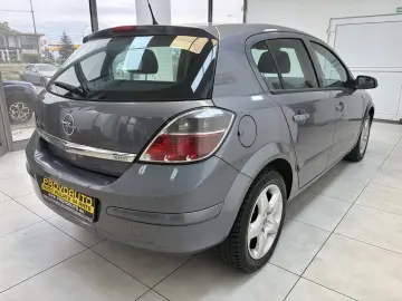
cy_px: 150
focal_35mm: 26
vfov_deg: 53.1
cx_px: 201
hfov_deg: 67.3
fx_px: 302
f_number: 1.6
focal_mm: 5.96
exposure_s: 1/100
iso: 50
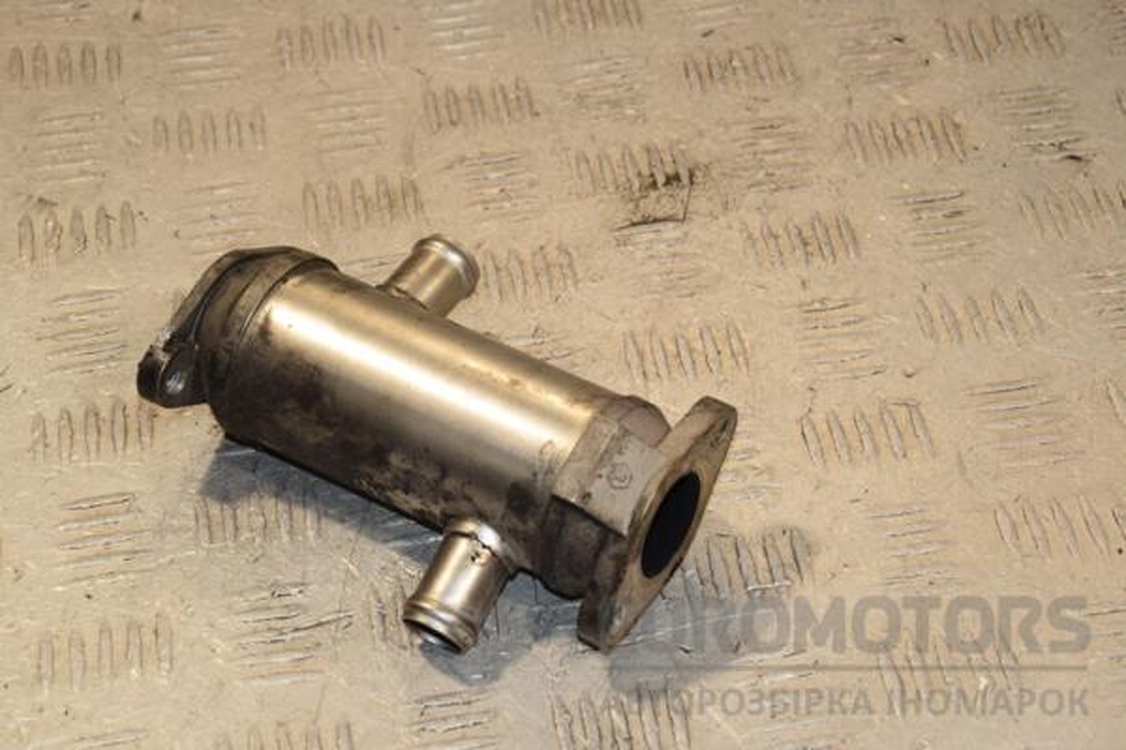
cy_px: 375
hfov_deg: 21.9
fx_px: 2909
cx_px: 563
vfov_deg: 14.7
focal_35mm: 93
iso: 800
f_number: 10
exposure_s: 1/200
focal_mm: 62
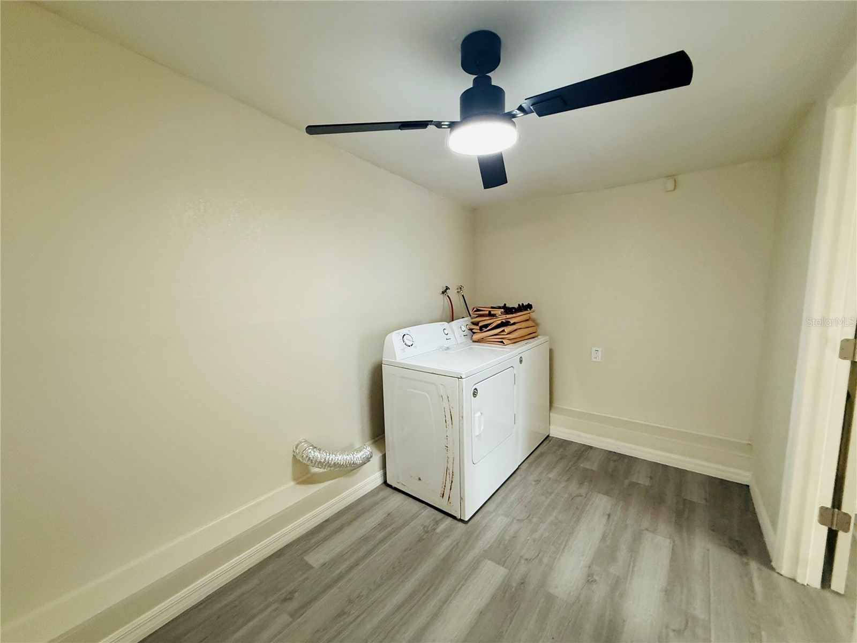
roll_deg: -0.3
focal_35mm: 14
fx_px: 347
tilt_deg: -6.3
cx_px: 428
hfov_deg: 102.1
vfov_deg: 85.7
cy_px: 322
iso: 320
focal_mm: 2.22
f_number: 2.2
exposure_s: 1/120
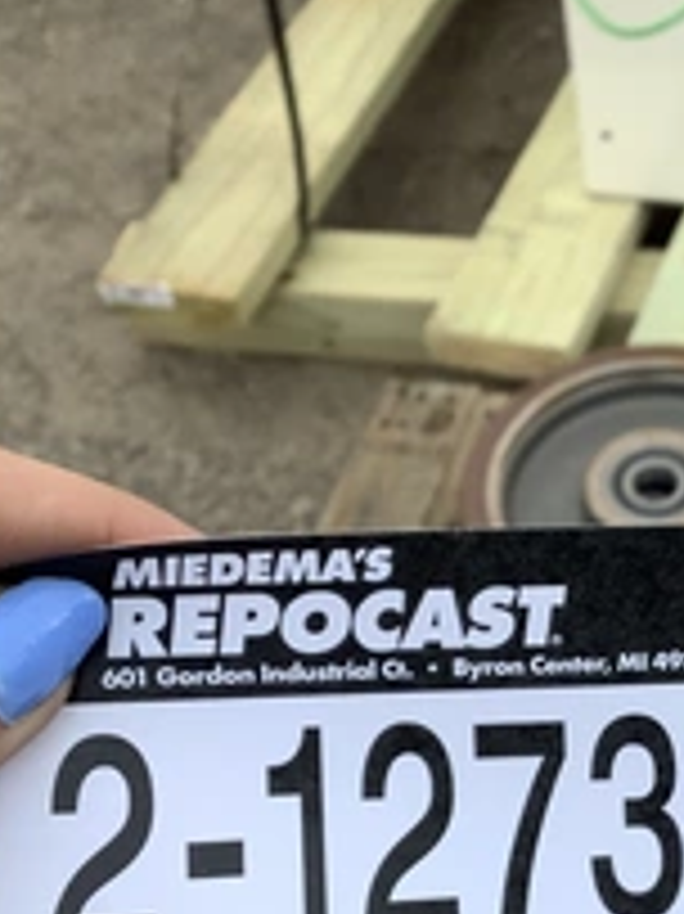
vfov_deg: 31.3
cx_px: 652
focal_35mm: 61
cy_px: 662
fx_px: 1609
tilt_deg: -49.9
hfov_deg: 23.2
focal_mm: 3.3
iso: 25
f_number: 2.4
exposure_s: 1/473
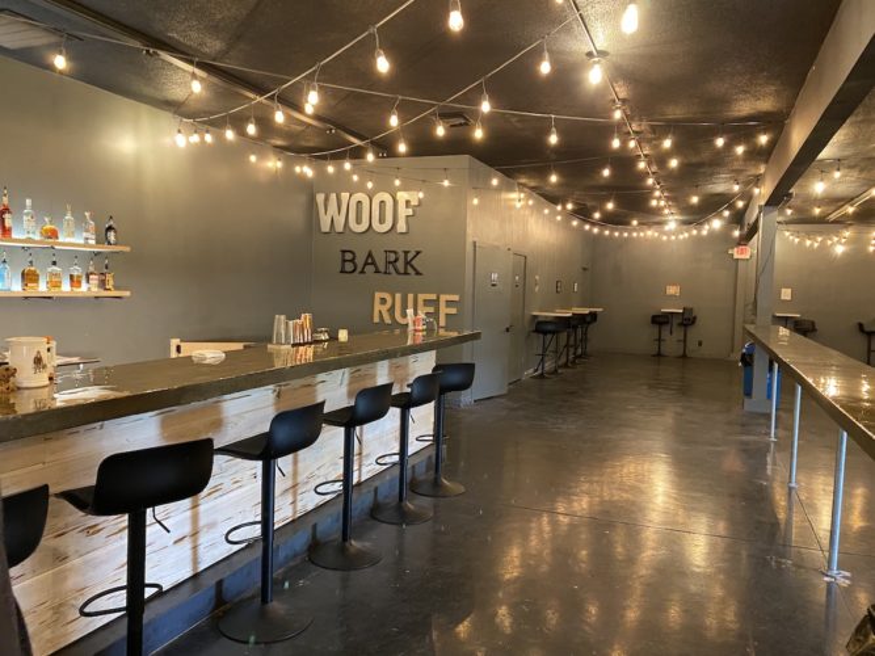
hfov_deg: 67.3
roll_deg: -1.3
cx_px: 438
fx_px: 657
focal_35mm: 26
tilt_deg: -4.1
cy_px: 328
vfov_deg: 53.0
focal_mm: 4.25
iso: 500
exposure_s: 1/30
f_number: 1.8
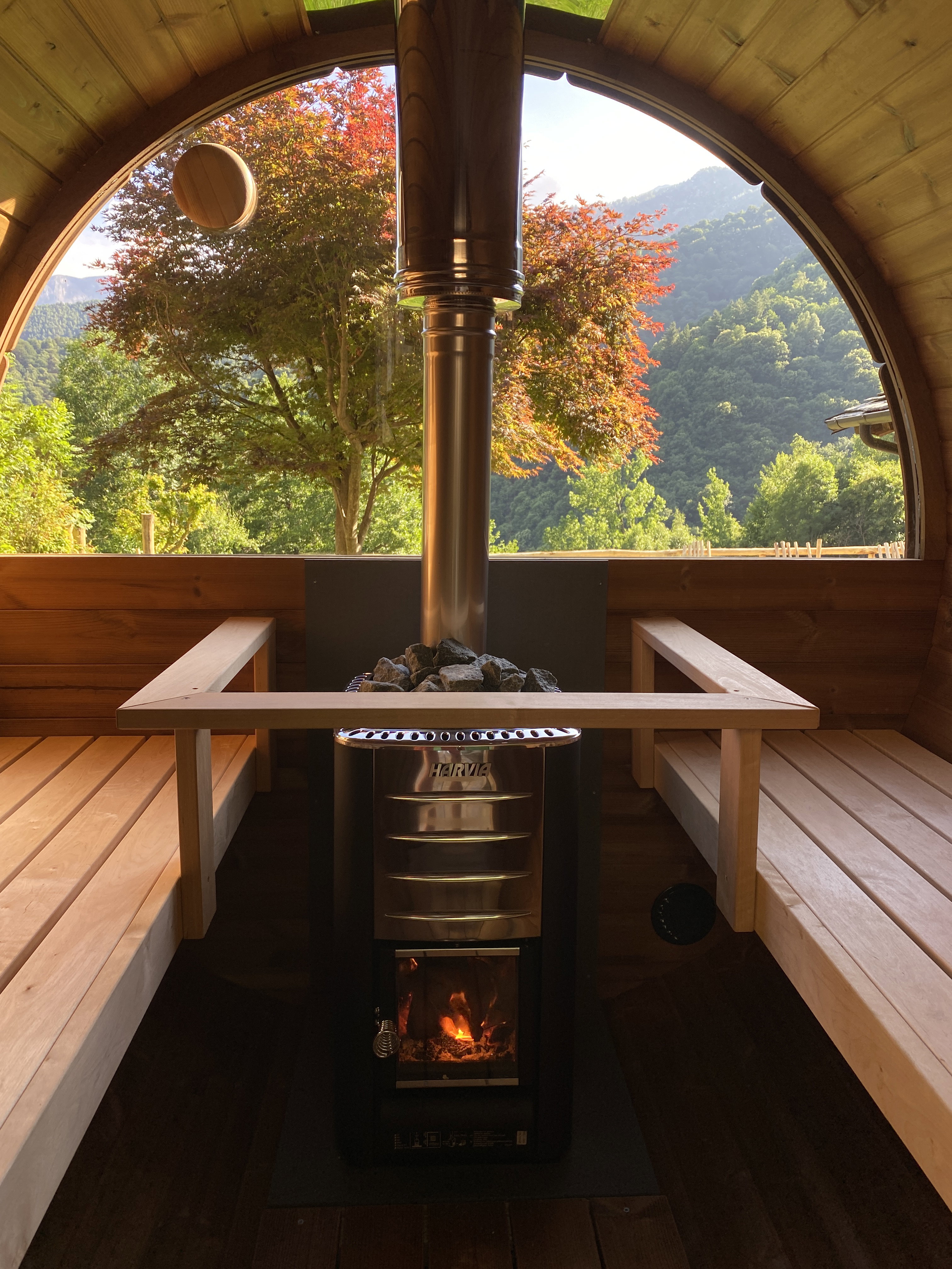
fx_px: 953
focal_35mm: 26
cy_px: 634
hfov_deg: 53.1
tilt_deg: -8.4
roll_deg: +0.1
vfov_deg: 67.3
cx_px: 476
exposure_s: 1/122
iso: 40
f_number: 1.8
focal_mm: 4.25
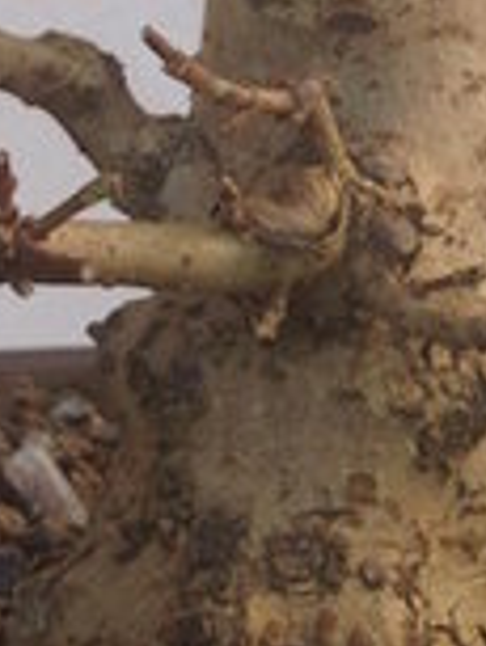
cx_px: 376
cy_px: -173
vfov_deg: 14.7
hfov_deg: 11.5
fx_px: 2411
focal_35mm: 129
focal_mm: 4.12
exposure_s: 1/218
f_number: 2.4
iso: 50
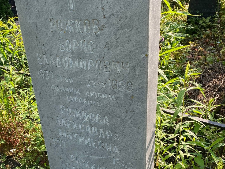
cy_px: 111
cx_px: 70
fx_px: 253
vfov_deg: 36.5
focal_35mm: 39
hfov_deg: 46.9
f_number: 1.8
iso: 32
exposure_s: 1/423
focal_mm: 4.25
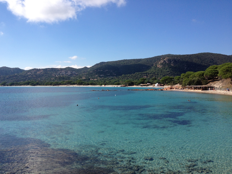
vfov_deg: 40.7
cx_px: 116
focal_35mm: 35
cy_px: 87
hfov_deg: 52.6
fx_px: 235
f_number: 2.4
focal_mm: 4.28
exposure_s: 1/1783
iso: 64
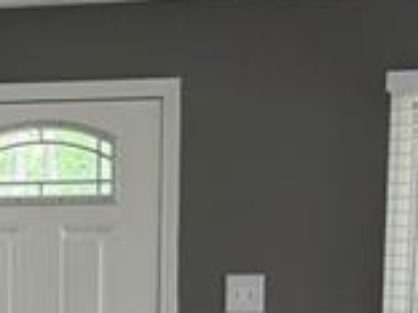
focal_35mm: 158
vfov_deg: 9.0
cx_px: 19
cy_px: 567
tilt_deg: -9.5
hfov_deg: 12.4
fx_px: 1908
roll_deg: -1.1
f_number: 1.78
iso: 250
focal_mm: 6.76
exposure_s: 1/60
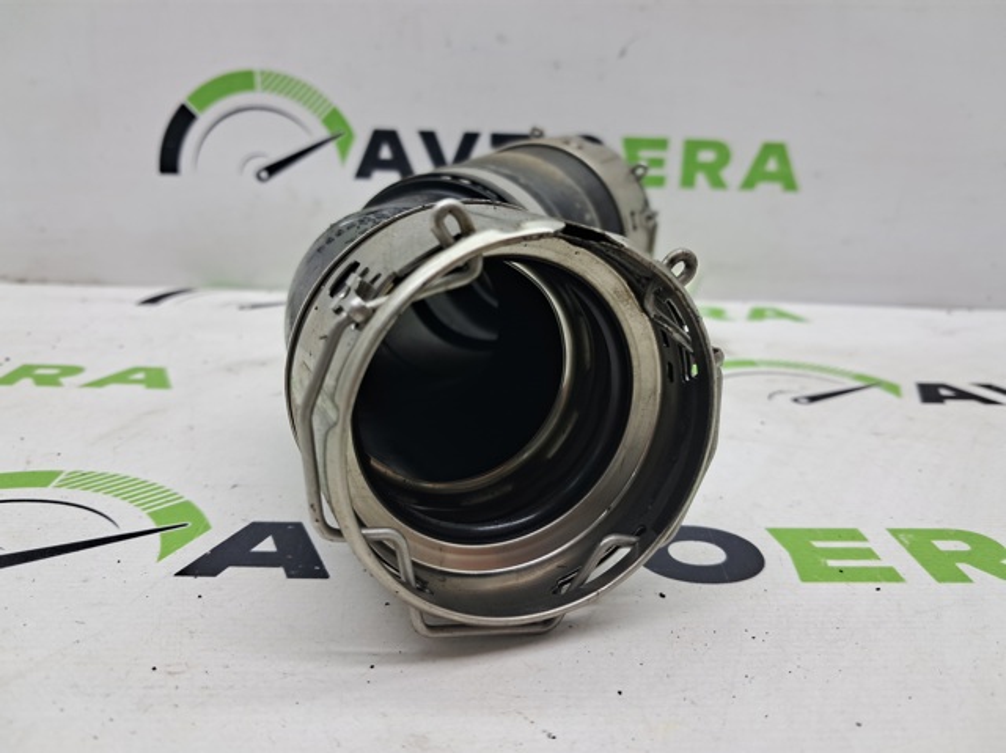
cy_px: 376
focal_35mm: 27
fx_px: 784
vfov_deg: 51.3
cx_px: 503
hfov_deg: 65.4
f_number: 1.8
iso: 50
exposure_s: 1/50
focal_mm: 4
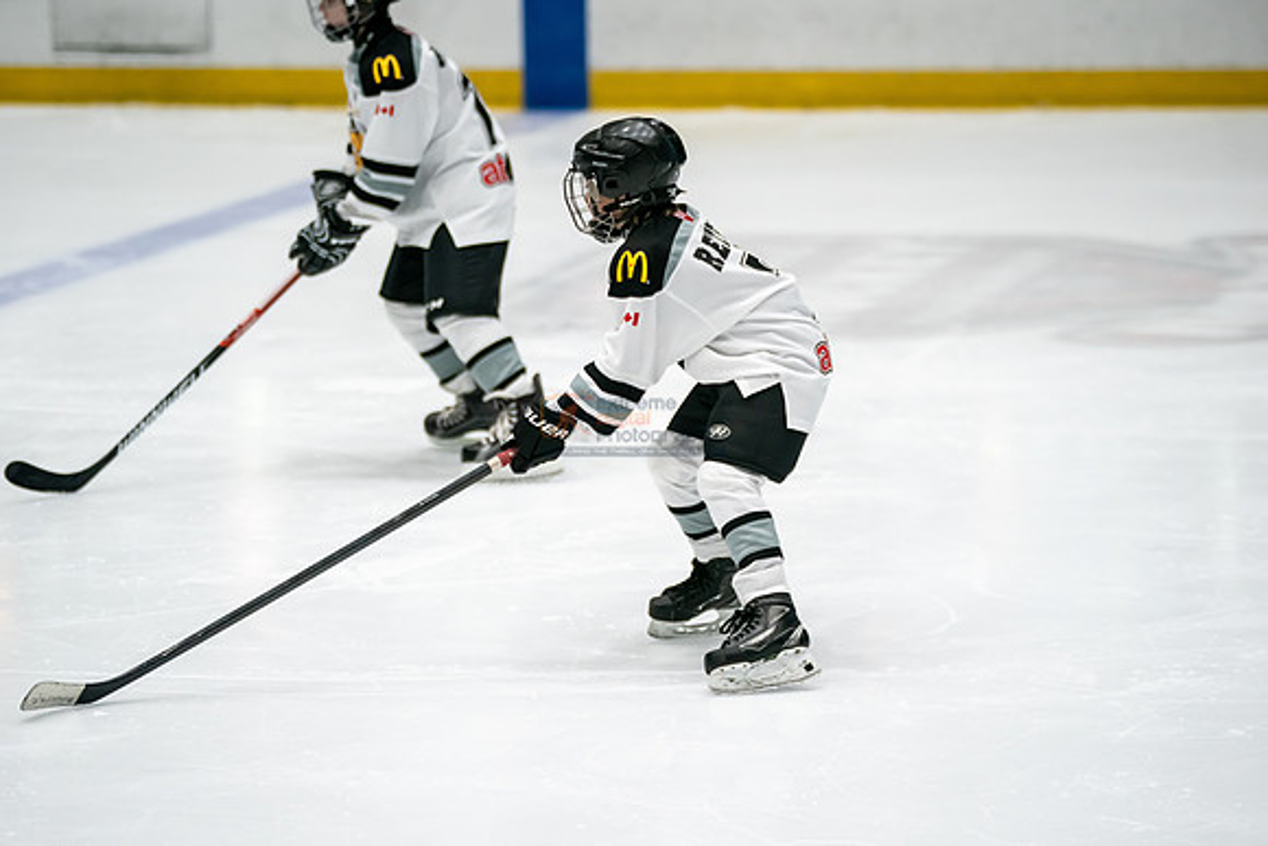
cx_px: 634
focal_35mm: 176
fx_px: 6200
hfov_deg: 11.7
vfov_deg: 7.8
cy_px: 423
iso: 3200
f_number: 3.2
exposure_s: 1/1600
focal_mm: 176
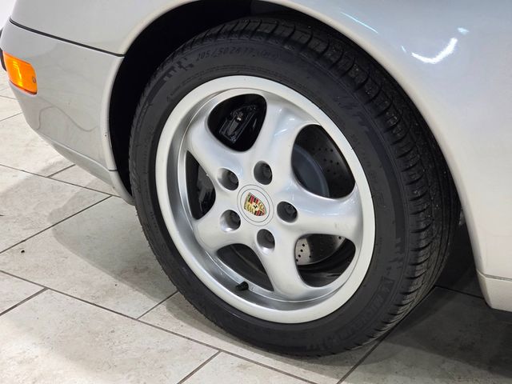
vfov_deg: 21.3
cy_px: 192
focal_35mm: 69
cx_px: 256
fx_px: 1021
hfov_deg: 28.2
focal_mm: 7.9
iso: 320
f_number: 2.4
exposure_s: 1/120
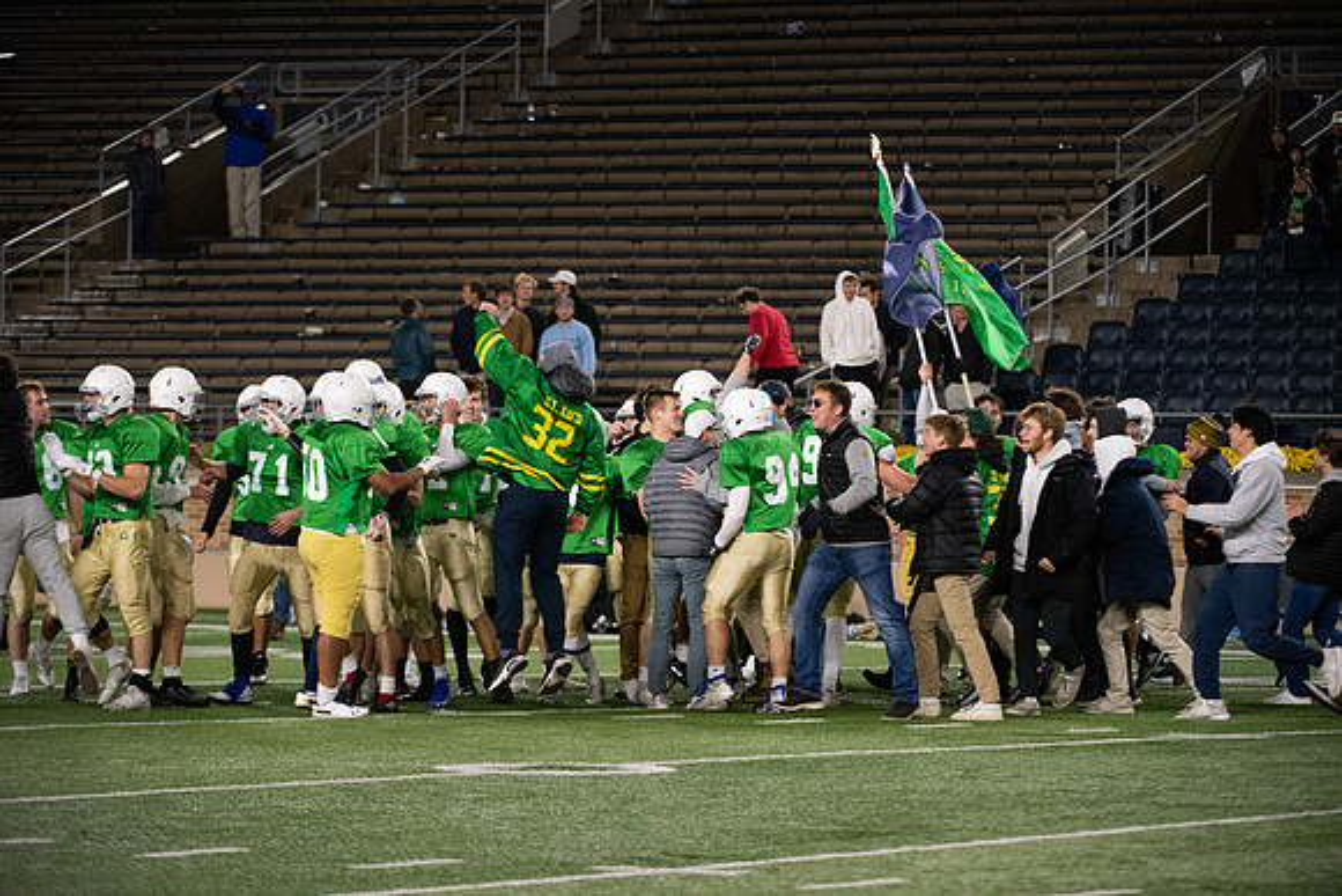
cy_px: 448
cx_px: 671
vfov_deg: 6.9
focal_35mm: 200
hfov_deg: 10.3
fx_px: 7457
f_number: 4
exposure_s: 1/500
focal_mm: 200
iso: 4000
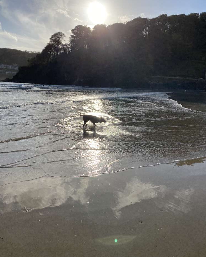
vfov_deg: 62.2
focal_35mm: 28
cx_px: 105
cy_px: 127
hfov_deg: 51.5
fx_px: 213
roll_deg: -1.6
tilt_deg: -9.2
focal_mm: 4.25
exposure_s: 1/7194
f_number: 1.8
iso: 32
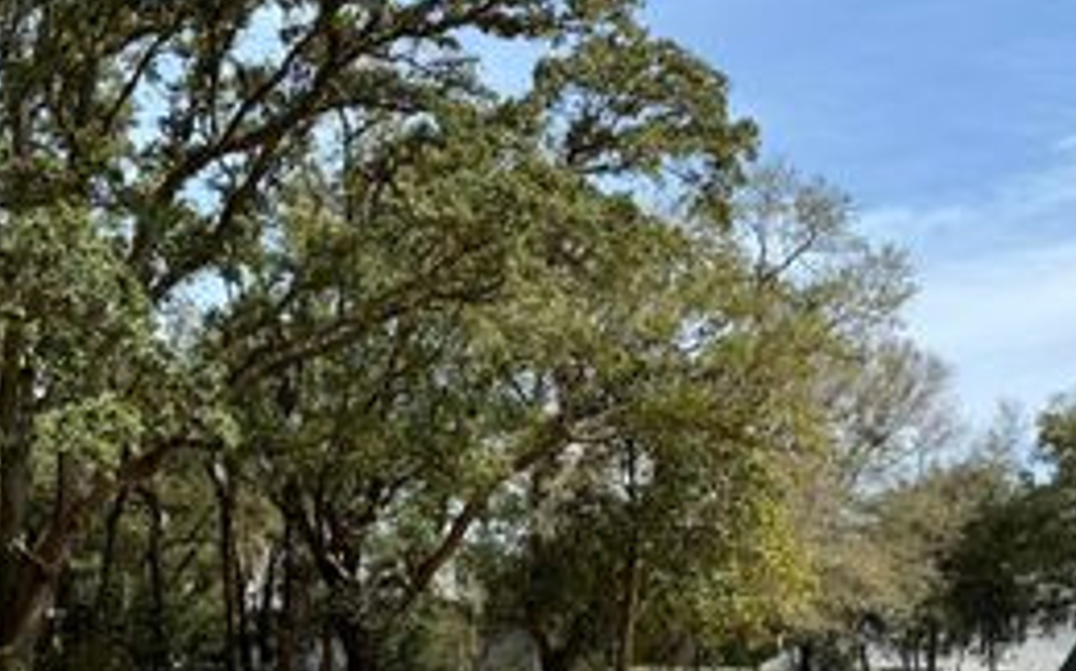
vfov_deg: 25.0
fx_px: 1436
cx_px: 439
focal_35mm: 49
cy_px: 681
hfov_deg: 40.9
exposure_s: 1/3425
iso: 80
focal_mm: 6.76
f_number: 1.78
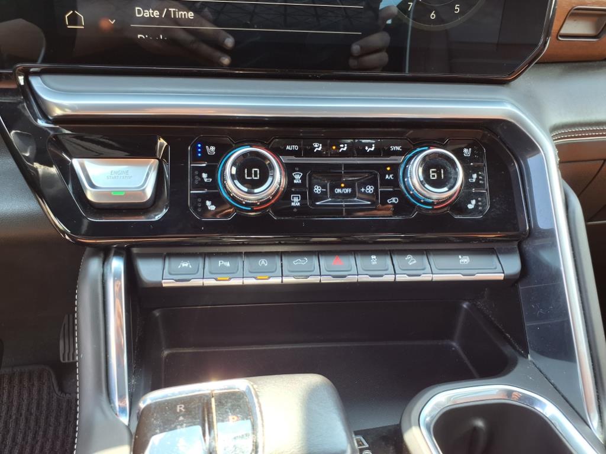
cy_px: 227
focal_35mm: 27
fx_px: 473
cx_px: 303
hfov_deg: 65.3
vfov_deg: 51.4
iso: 50
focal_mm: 3.58
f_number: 1.9
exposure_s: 1/60.2
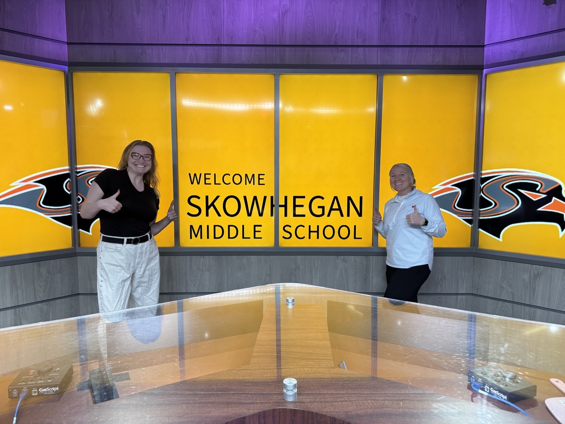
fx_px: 392
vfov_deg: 56.8
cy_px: 212
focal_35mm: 24
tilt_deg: -5.6
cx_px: 282
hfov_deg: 71.6
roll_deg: +0.2
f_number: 1.78
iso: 160
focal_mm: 6.76
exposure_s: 1/120
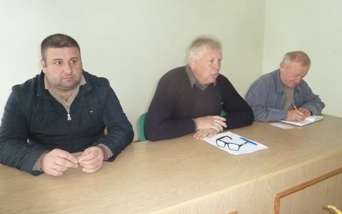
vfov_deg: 46.0
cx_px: 172
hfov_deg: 68.4
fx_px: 252
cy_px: 95
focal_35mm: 27
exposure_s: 1/30
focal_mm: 4.1
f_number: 3.3
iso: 500
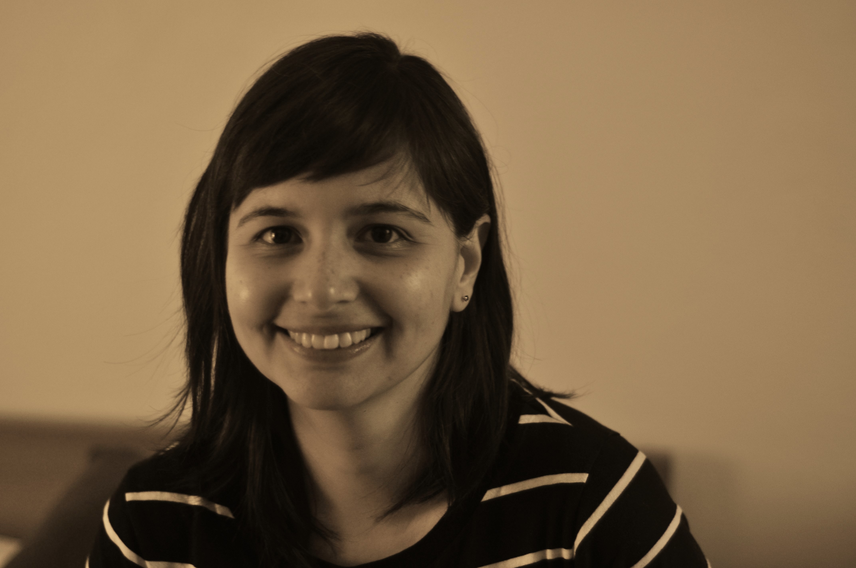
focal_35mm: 75
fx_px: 1781
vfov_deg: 18.1
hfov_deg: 27.0
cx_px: 428
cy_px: 284
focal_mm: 50
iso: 400
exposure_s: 1/50
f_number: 1.8
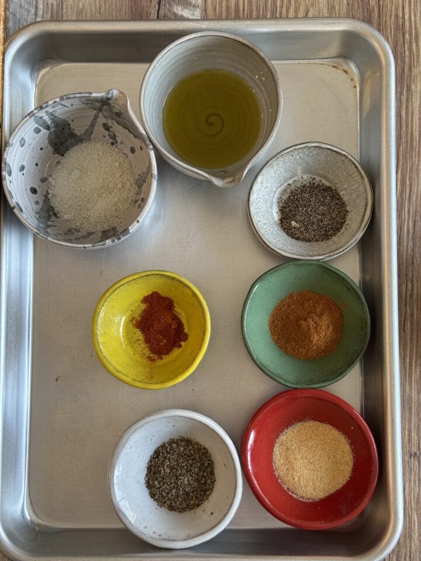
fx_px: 778
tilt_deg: -85.5
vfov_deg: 39.7
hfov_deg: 30.3
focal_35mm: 48
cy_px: 280
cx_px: 210
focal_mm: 6.76
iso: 80
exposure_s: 1/90
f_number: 1.78
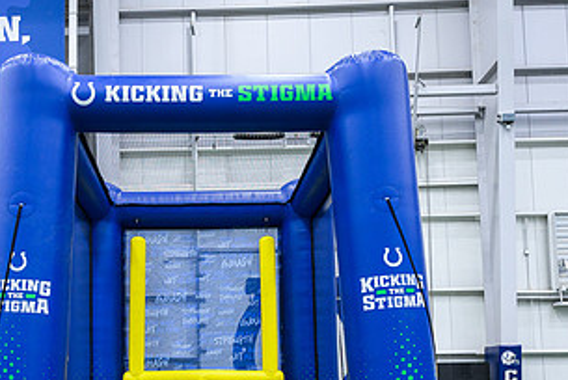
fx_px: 726
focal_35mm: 46
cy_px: 325
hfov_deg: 42.2
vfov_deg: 28.4
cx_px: 194
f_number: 2.8
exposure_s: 1/200
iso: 1250
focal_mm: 24
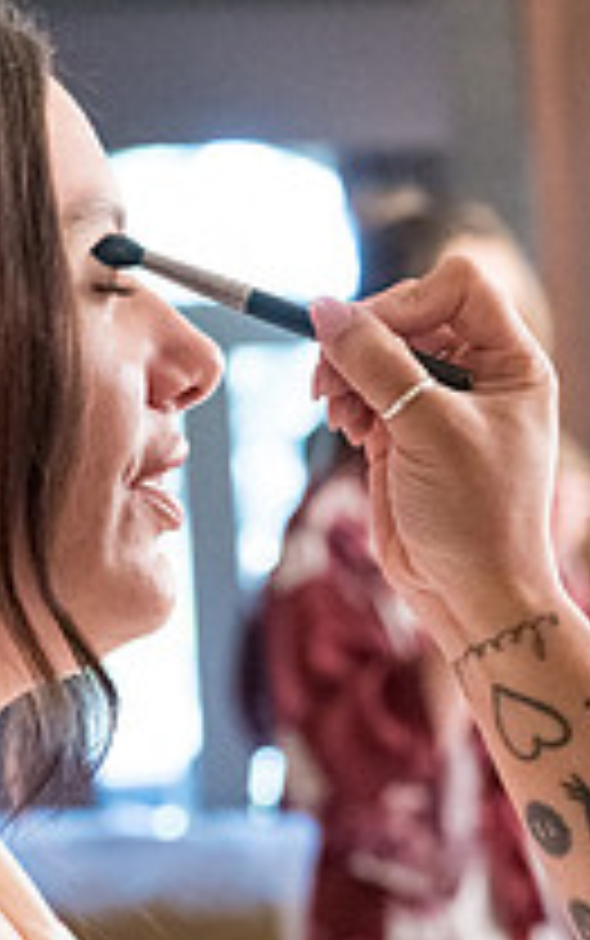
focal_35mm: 133
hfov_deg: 9.9
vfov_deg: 15.7
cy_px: 488
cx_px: 194
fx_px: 3415
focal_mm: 47
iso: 5000
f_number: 4
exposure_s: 1/320
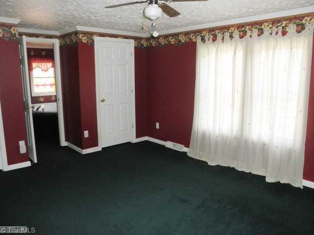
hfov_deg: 63.4
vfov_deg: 49.7
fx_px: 254
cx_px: 157
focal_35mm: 28
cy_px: 118
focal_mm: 5
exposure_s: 1/30
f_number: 3
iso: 160
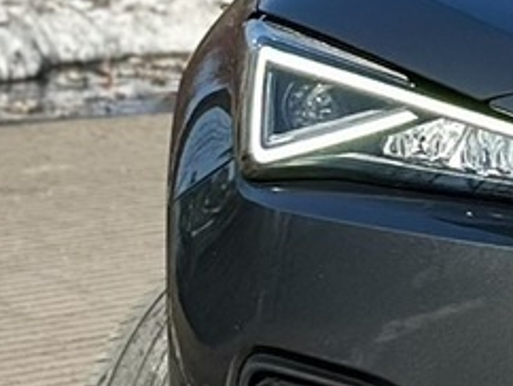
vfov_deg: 4.7
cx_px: 992
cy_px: 129
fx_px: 4703
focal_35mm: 317
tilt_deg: -5.5
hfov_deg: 6.1
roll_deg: -0.2
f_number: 1.78
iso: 80
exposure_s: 1/3731
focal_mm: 6.86
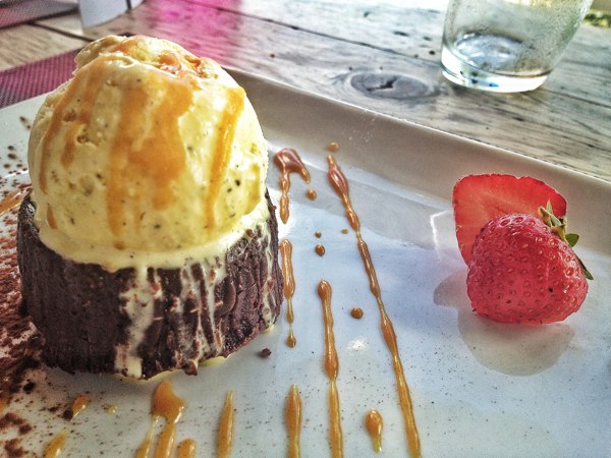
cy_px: 229
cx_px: 306
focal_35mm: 35
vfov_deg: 40.7
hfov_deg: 52.6
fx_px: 618
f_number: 2.4
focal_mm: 4.28
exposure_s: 1/194
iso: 50
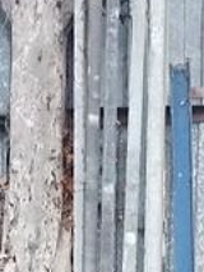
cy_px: 713
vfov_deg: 9.9
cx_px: 66
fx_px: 1327
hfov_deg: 8.8
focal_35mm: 169
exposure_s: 1/20
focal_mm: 4.75
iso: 640
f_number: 1.8
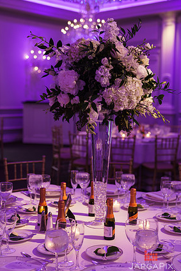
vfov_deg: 37.5
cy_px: 140
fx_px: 400
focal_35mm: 53
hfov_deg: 25.5
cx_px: 93
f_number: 2.8
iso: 640
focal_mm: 50
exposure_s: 1/80
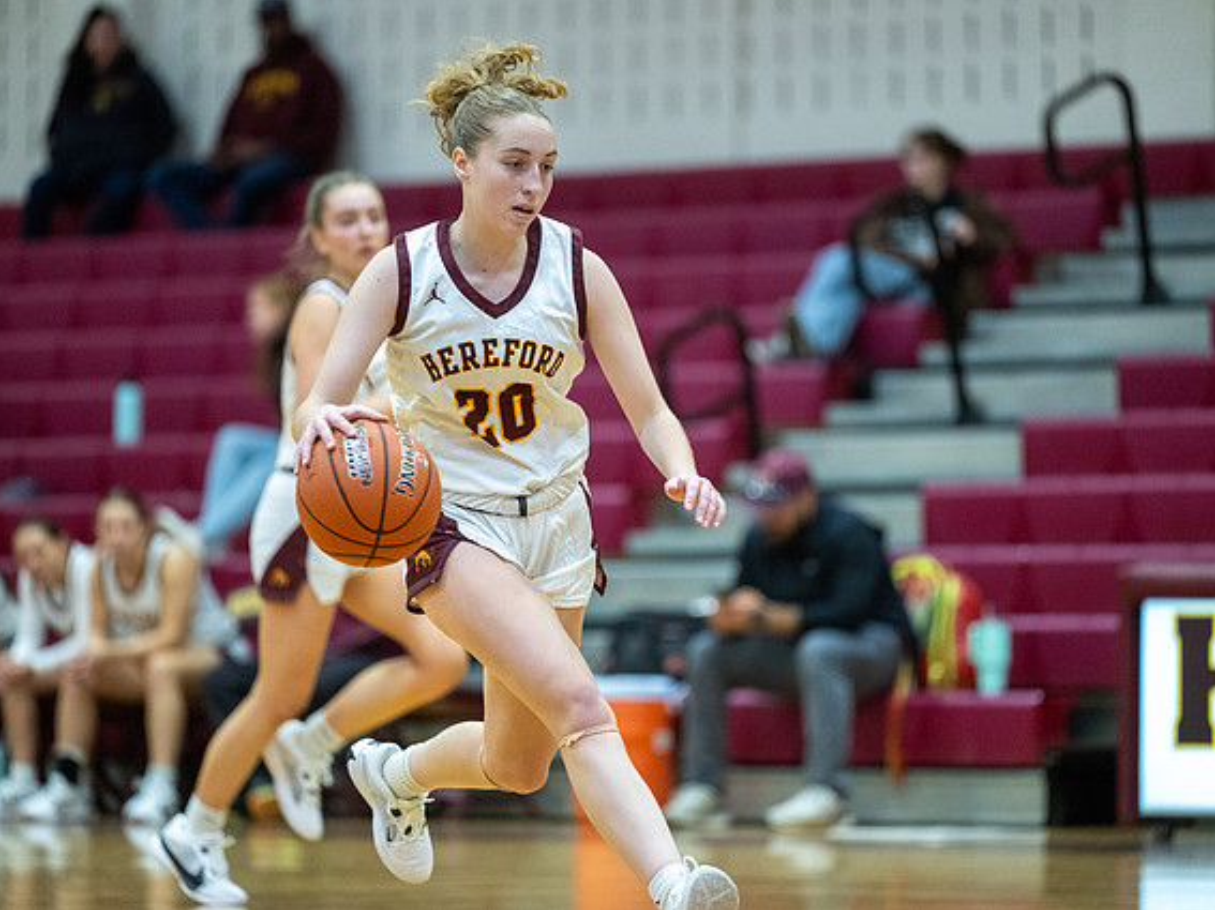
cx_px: 604
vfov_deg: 6.8
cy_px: 456
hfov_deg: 9.1
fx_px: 7650
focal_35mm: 218
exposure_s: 1/800
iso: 5600
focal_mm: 200
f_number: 2.8
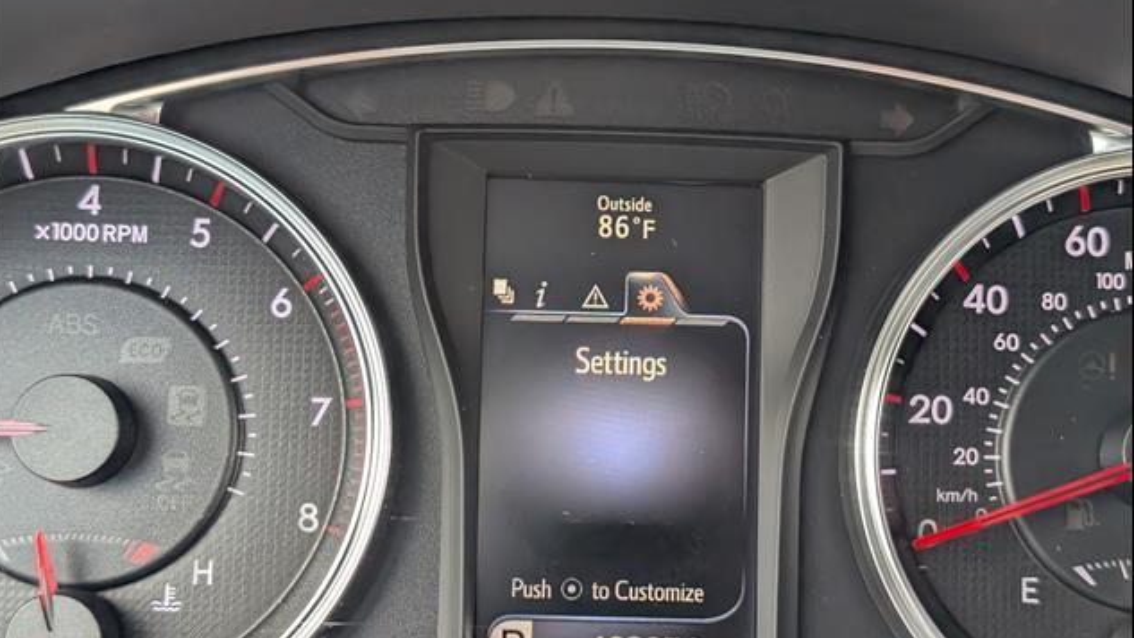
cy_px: 353
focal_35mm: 54
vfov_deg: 22.2
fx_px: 1624
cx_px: 563
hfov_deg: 38.5
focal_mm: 6.9
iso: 454
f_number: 1.68
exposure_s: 1/435
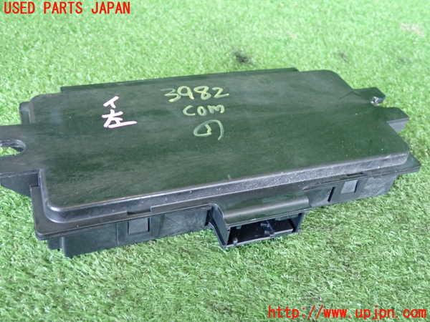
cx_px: 215
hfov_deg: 49.0
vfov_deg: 37.7
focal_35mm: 38
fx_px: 472
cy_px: 161
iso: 500
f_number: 2.7
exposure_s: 1/40
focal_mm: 6.83
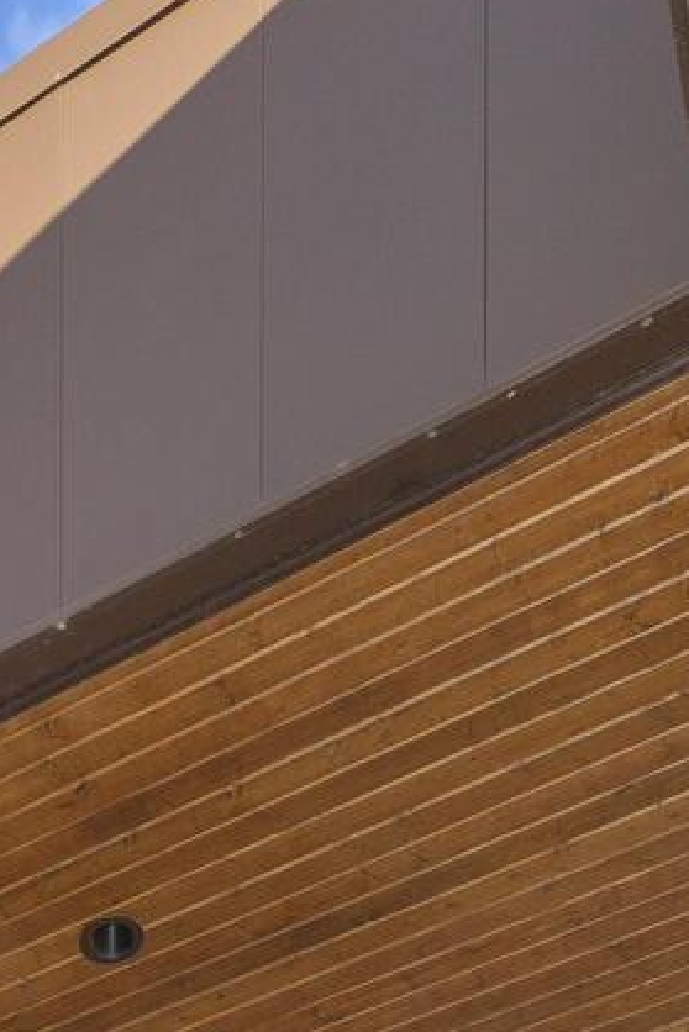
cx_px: -294
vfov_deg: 17.4
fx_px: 1922
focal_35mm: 67
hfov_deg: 18.4
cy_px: 2217
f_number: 6.3
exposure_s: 1/125
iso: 100
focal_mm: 14
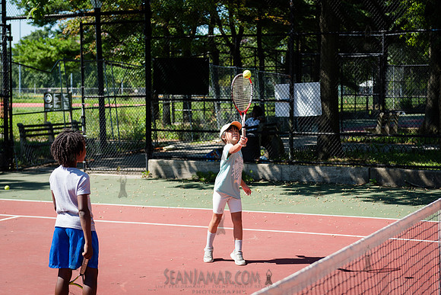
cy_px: 131
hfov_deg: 28.8
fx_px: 857
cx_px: 255
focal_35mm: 70
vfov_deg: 19.5
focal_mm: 60
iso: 200
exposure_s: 1/800
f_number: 3.5
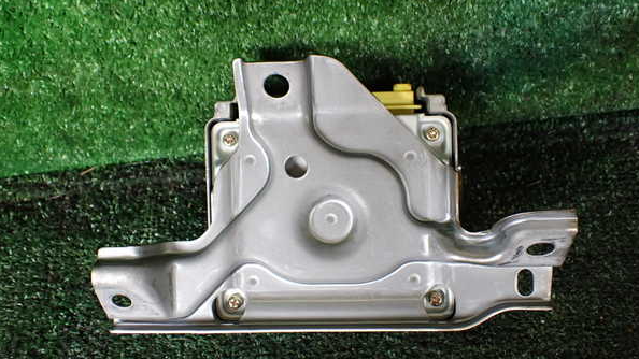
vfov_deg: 35.6
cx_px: 320
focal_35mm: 33
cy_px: 180
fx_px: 559
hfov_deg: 59.5
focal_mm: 5.4
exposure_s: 1/125
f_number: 2.3
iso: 400
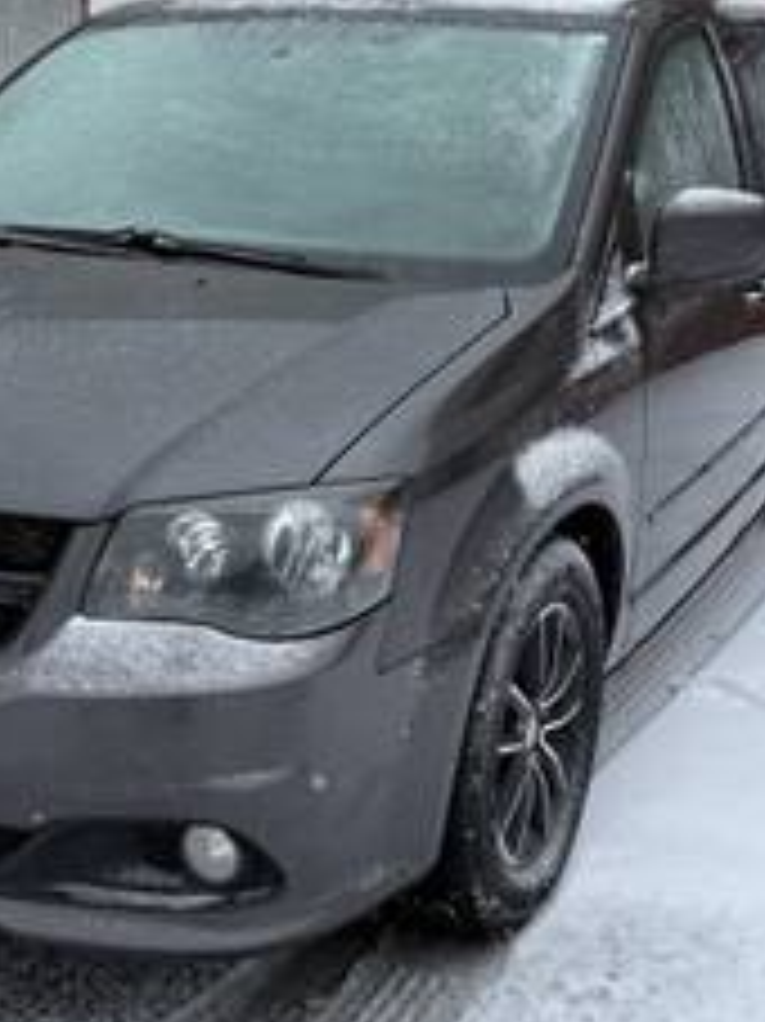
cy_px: 423
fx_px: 1622
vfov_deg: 34.9
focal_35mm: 55
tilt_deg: -11.1
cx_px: 288
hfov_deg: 26.5
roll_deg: -0.7
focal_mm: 5.96
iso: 50
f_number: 1.6
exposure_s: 1/1155
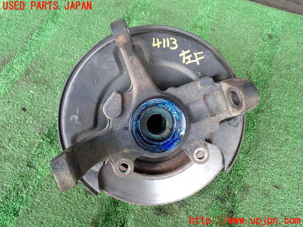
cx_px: 152
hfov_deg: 51.4
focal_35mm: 36
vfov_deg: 39.7
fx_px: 315
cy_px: 114
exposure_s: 1/60
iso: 200
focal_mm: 6.37
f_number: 2.5
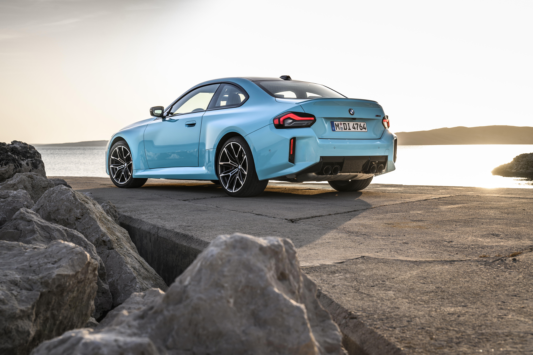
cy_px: 178
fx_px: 711
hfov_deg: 41.1
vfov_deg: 28.1
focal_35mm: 48
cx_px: 266
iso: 32
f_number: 6.3
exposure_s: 1/40
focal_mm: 48
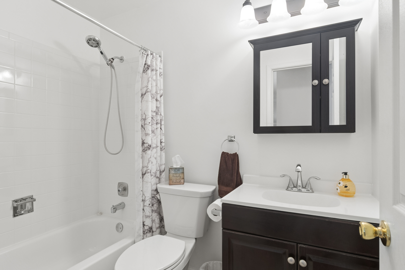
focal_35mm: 18
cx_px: 202
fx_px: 202
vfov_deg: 67.4
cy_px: 135
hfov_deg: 90.0
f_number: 8
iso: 200
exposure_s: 1/8
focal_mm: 12
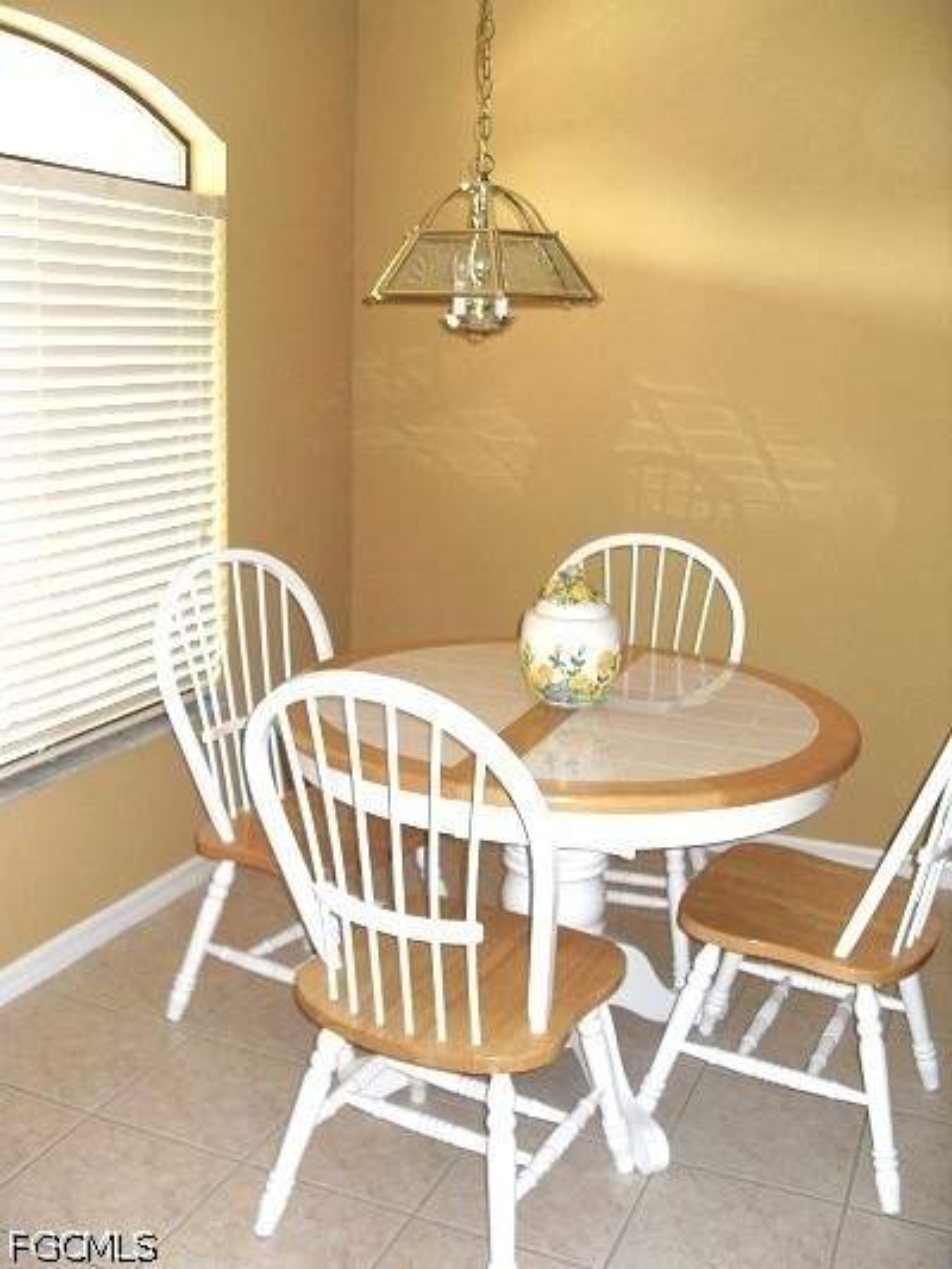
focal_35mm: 34
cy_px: 634
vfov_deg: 53.9
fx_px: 1246
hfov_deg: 41.8
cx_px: 476
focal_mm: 6.3
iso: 100
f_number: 2.8
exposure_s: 1/45
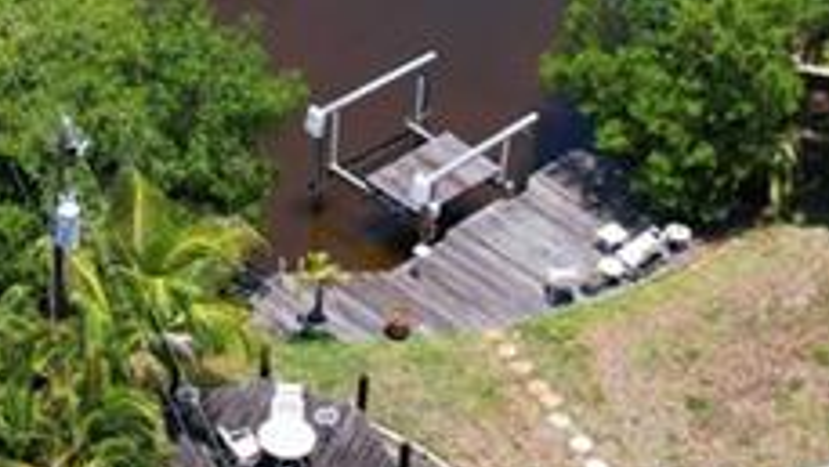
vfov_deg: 11.1
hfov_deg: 20.3
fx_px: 2265
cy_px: -333
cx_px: 76
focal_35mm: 103
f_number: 2.8
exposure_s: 1/2500
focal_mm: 8.38
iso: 200
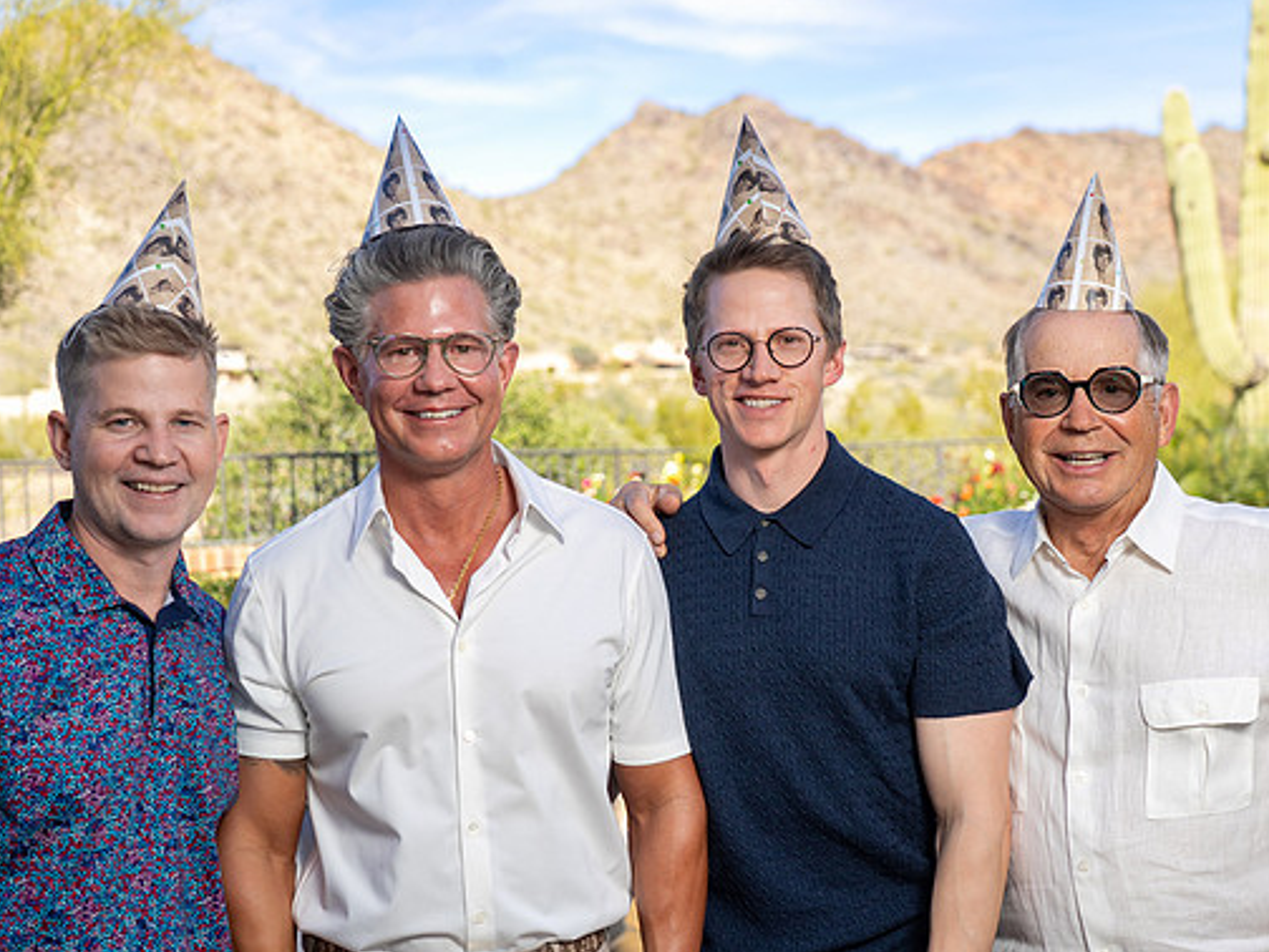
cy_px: 472
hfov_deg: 36.8
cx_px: 629
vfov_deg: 28.0
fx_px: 1906
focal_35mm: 52
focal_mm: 47
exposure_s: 1/250
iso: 100
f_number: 4
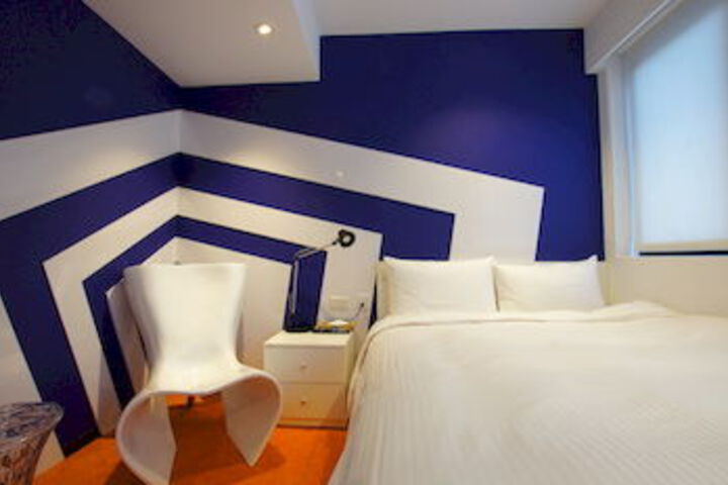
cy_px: 242
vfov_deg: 77.3
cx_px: 364
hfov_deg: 100.4
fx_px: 303
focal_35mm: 15
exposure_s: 1/6
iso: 400
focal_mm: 10
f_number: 10
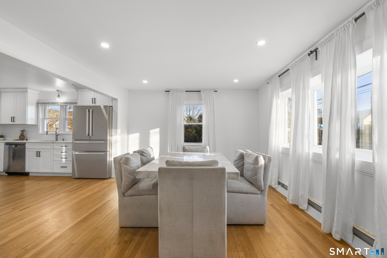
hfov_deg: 96.7
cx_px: 194
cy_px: 129
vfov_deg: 73.7
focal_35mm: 16
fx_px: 172
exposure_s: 1/2.5
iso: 200
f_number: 9
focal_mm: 16
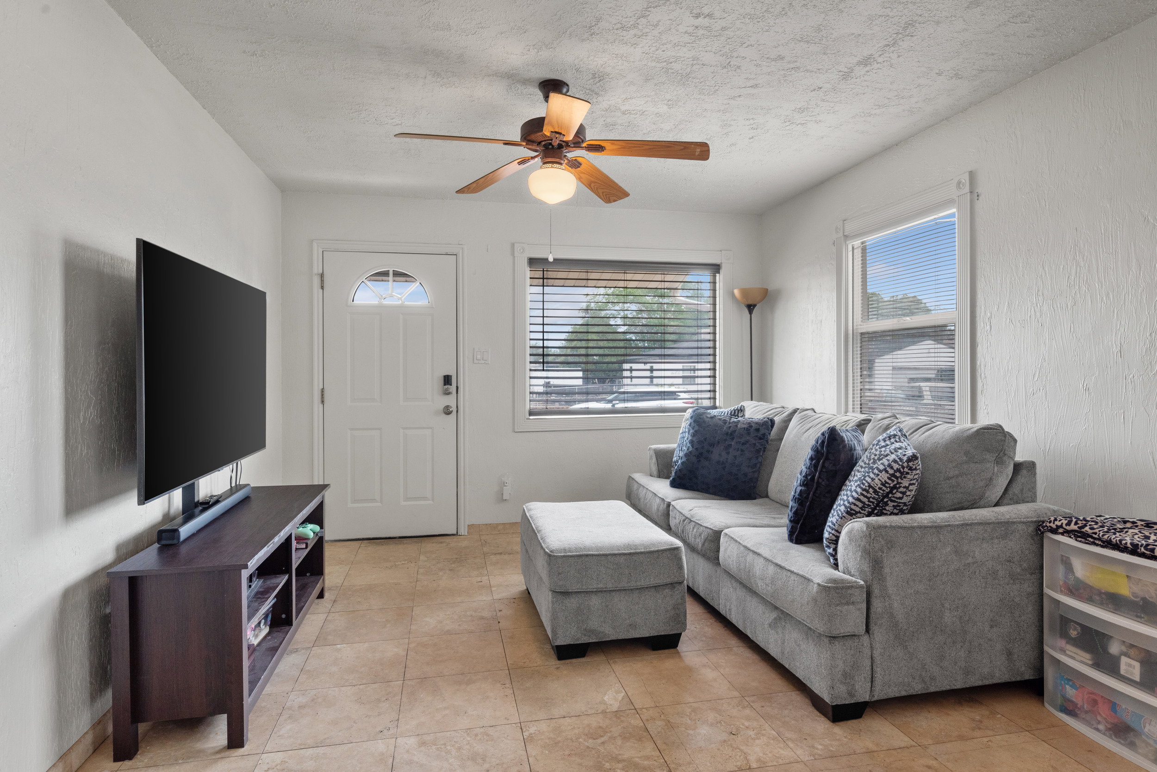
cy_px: 386
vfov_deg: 62.0
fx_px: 643
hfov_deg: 84.0
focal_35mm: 20
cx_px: 578
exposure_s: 1/8
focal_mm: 20
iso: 500
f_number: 8
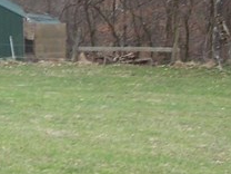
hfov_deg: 10.5
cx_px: -8
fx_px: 1248
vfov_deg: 7.9
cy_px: 41
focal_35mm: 187
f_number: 2.8
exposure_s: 1/180
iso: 80
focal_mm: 6.3
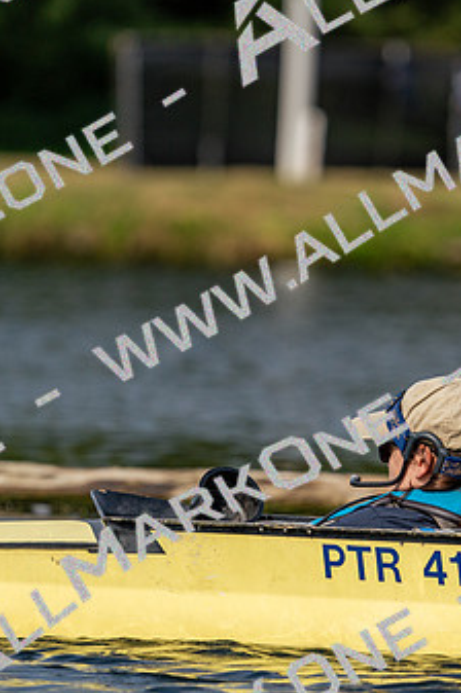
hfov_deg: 2.0
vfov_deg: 3.0
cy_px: 388
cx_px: 348
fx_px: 13165
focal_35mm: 684
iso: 160
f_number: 6.3
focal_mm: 397
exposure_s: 1/1600
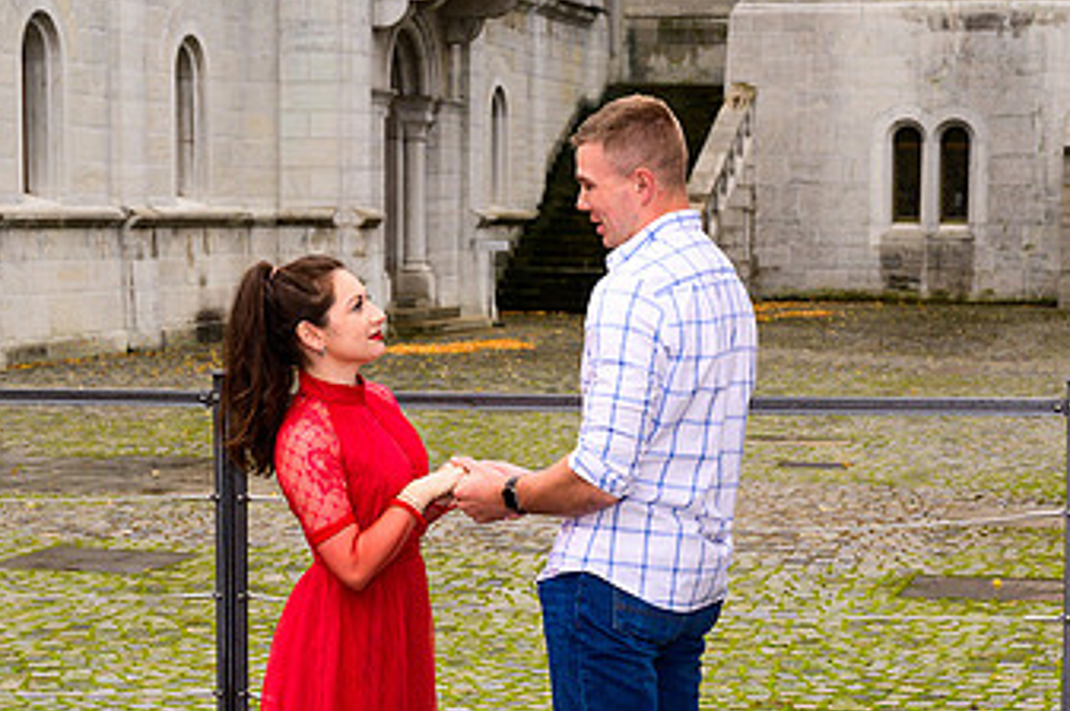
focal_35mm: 91
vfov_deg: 14.9
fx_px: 2702
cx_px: 625
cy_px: 567
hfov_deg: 22.4
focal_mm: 46
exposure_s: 1/200
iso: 400
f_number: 7.1
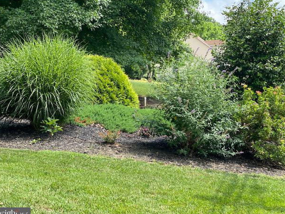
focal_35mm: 55
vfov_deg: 26.6
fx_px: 453
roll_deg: +3.1
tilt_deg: -4.3
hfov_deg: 34.9
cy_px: 107
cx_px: 145
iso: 20
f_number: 2
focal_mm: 6
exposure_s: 1/331
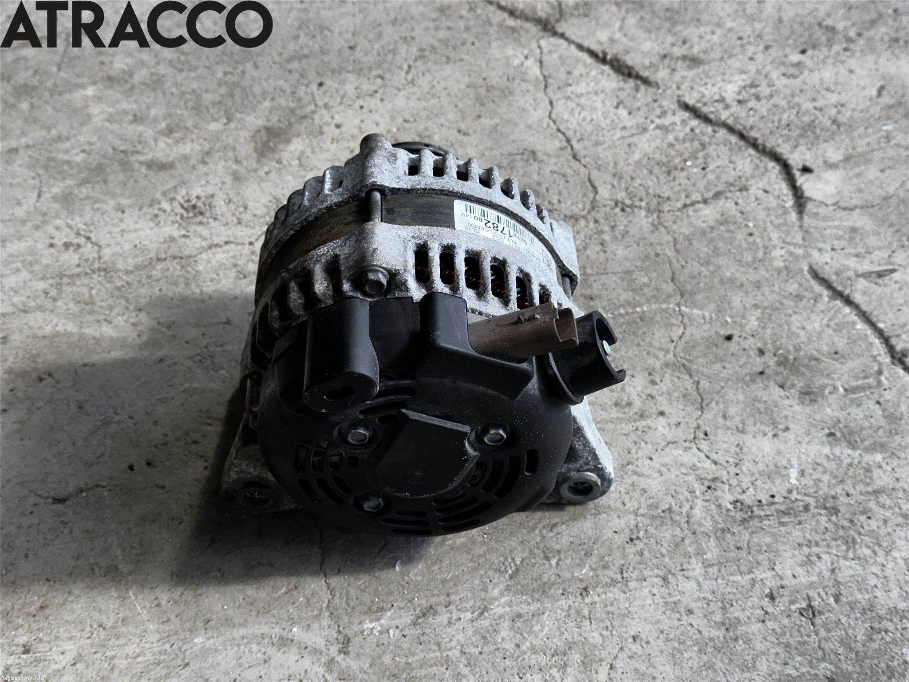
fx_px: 1260
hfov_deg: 39.7
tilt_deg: -48.4
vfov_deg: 30.3
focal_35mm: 48
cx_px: 454
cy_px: 341
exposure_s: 1/953
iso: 40
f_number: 1.78
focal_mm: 6.86
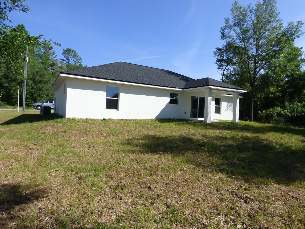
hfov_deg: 81.7
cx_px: 152
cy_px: 114
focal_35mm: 20
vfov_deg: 66.0
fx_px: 176
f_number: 2.8
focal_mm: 3.58
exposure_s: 1/1600
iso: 100
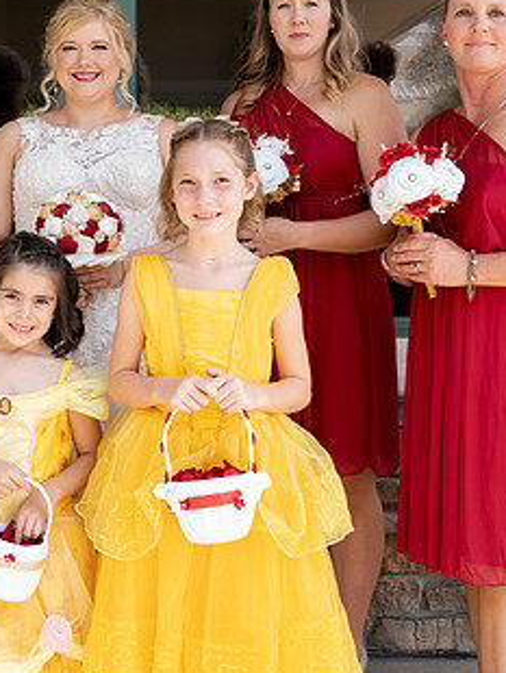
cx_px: 138
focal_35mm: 62
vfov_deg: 30.9
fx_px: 1207
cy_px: 221
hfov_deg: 23.5
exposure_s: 1/200
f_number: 6.3
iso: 500
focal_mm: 29
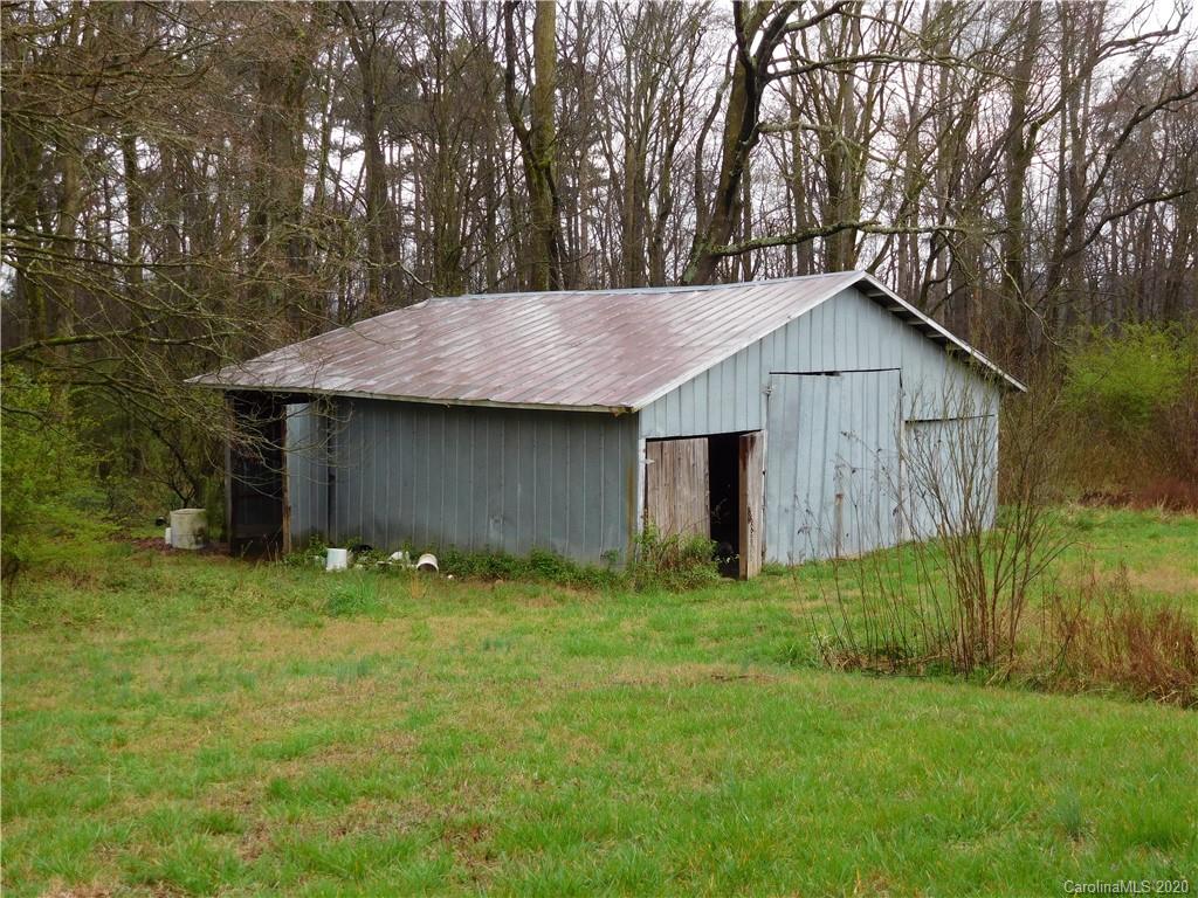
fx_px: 1557
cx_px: 599
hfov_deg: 42.1
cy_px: 449
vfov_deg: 32.2
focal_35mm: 45
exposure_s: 1/200
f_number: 4
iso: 125
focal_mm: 8
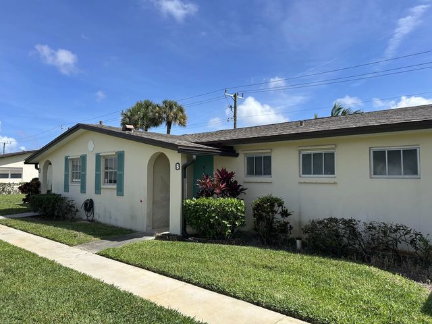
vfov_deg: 53.1
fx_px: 324
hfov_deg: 67.3
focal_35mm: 26
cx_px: 216
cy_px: 162
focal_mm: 5.7
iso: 50
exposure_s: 1/3831
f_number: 1.5
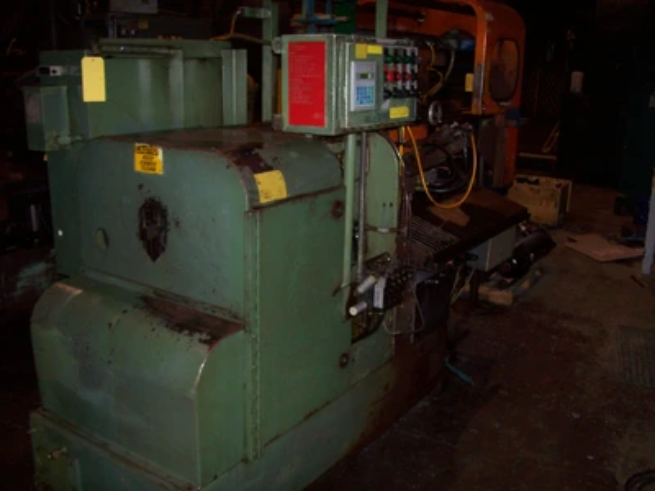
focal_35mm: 36
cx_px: 328
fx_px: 681
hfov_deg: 51.4
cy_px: 246
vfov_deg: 39.7
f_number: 2.7
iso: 80
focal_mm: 6
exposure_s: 1/64
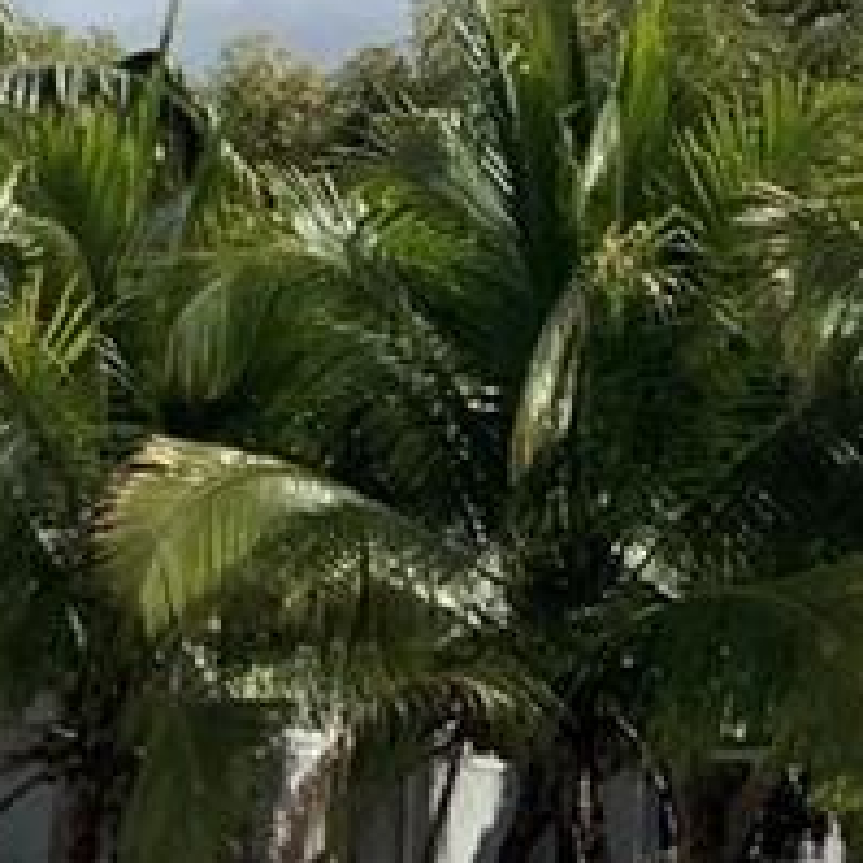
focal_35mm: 165
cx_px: -82
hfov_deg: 10.5
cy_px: 1748
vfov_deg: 9.8
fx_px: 4654
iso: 25
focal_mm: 3.3
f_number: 2.4
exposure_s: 1/2146
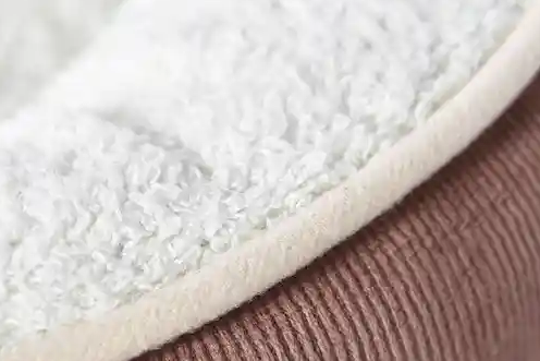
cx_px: 174
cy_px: 258
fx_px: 1815
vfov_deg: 11.3
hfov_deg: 16.9
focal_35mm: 121
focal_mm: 60
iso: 320
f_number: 9
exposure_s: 1/125
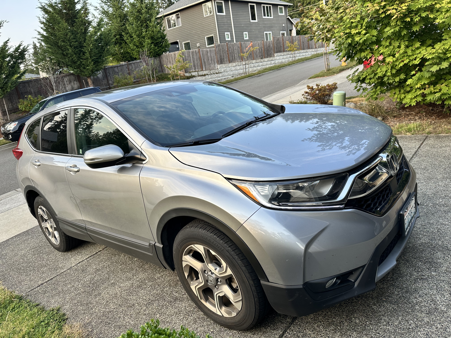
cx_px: 226
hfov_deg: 71.6
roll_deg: +8.5
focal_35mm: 24
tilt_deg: -16.3
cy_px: 169
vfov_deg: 56.8
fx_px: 313
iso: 80
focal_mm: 6.86
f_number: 1.78
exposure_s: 1/549
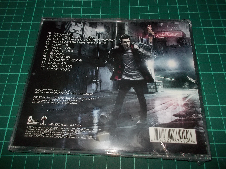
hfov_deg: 61.7
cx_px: 113
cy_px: 84
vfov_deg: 48.2
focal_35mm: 29
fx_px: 189
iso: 200
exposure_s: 1/30
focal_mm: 4.1
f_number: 3.3
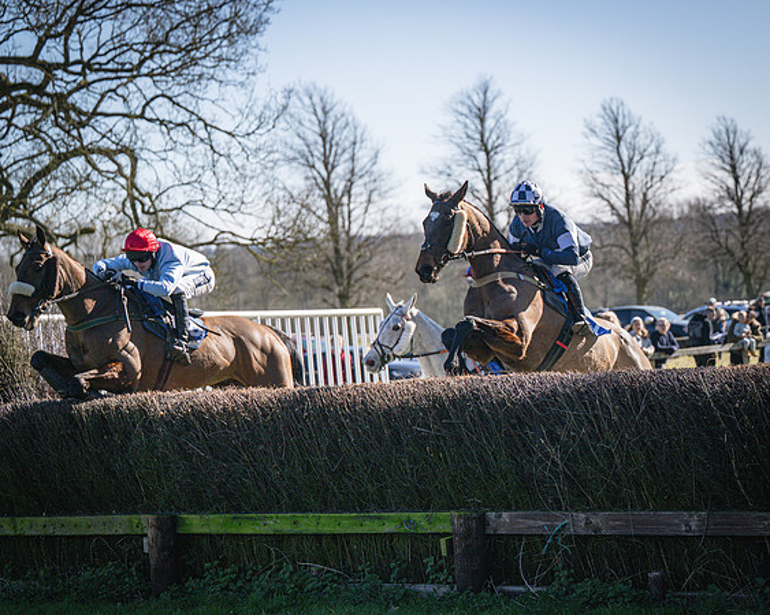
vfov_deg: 16.4
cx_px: 550
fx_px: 2137
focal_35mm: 94
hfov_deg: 20.3
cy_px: 307
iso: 400
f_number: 2.8
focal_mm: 70
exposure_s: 1/6400
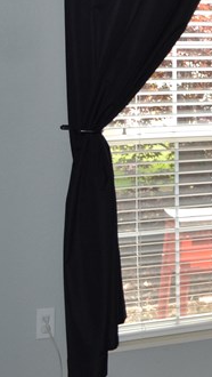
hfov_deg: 11.6
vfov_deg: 22.3
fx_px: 928
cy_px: 24
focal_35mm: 93
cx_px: 435
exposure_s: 1/125
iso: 160
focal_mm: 18
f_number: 4
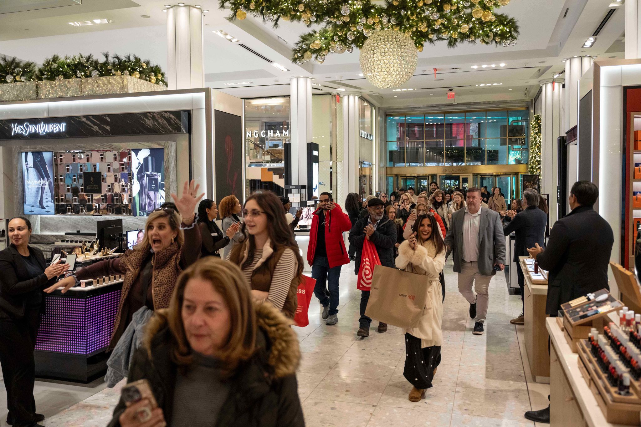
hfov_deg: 60.3
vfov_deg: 42.3
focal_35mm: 31
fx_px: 552
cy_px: 214
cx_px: 320
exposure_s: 1/2000
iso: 4000
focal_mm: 31
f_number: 2.8
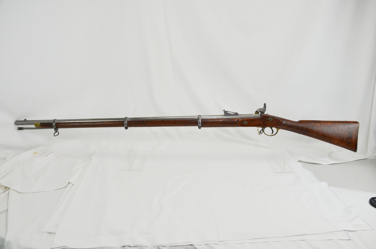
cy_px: 124
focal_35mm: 30
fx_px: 313
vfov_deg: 43.4
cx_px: 188
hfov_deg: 62.0
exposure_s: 1/125
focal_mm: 20
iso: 280
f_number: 5.6
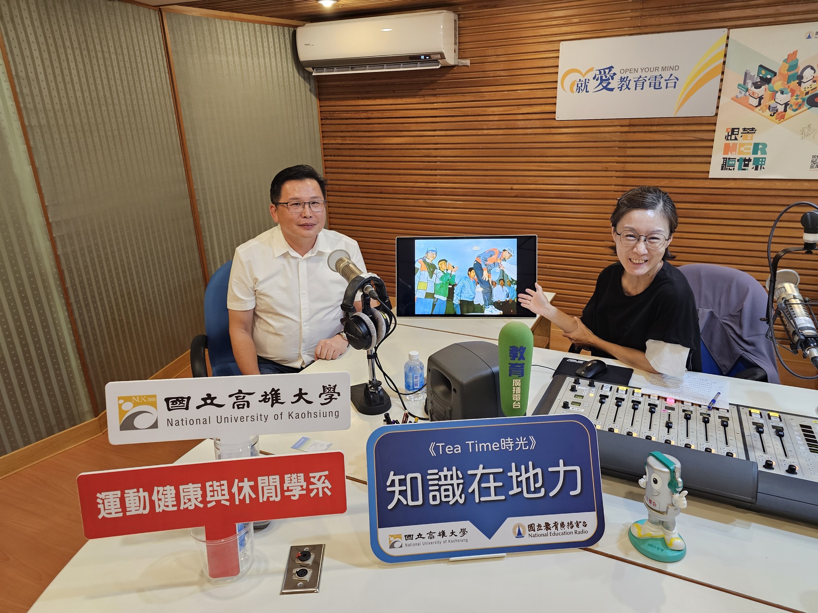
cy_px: 306
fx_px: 544
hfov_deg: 73.9
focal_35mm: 23
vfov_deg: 58.9
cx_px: 409
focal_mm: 6.3
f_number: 1.7
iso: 400
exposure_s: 1/120
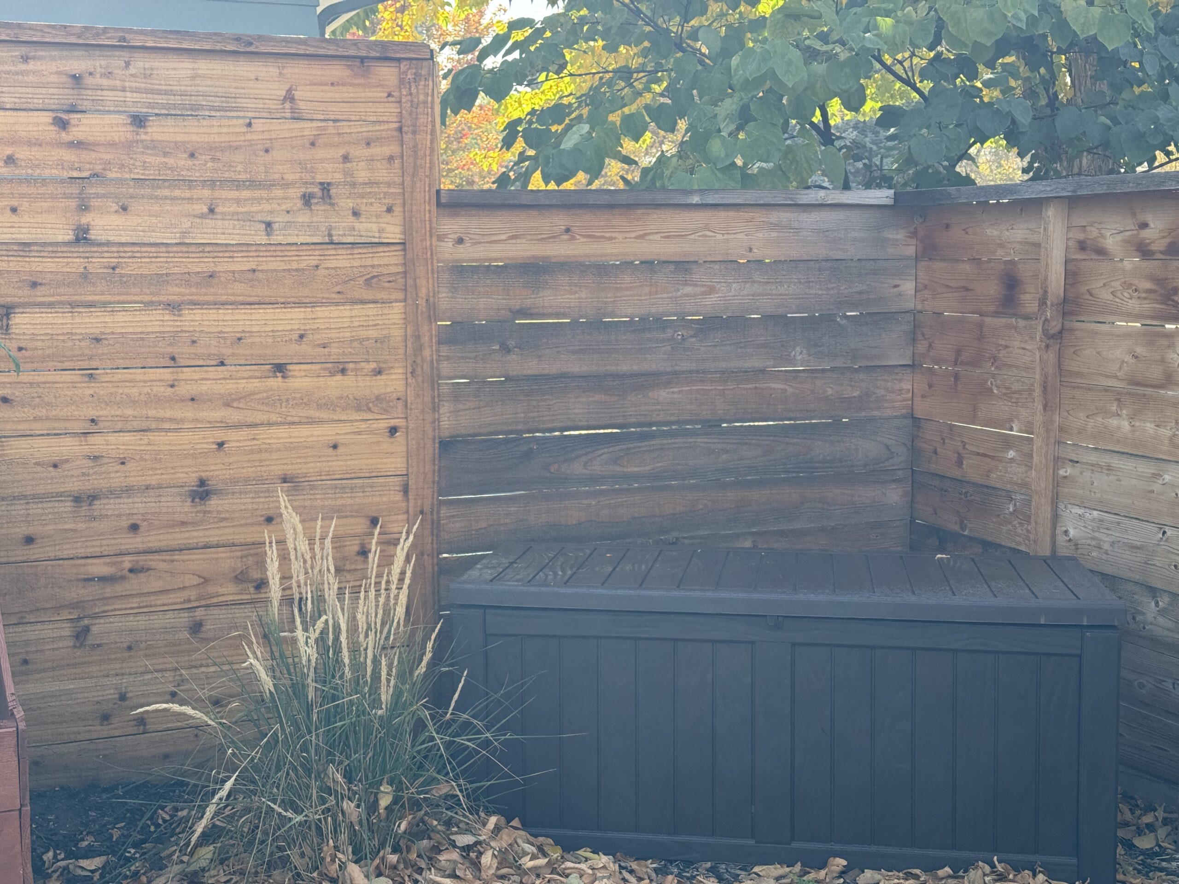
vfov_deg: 30.3
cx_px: 590
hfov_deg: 39.7
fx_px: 1635
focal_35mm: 48
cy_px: 442
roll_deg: -0.3
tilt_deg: -7.0
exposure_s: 1/627
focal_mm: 6.76
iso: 64
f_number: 1.78
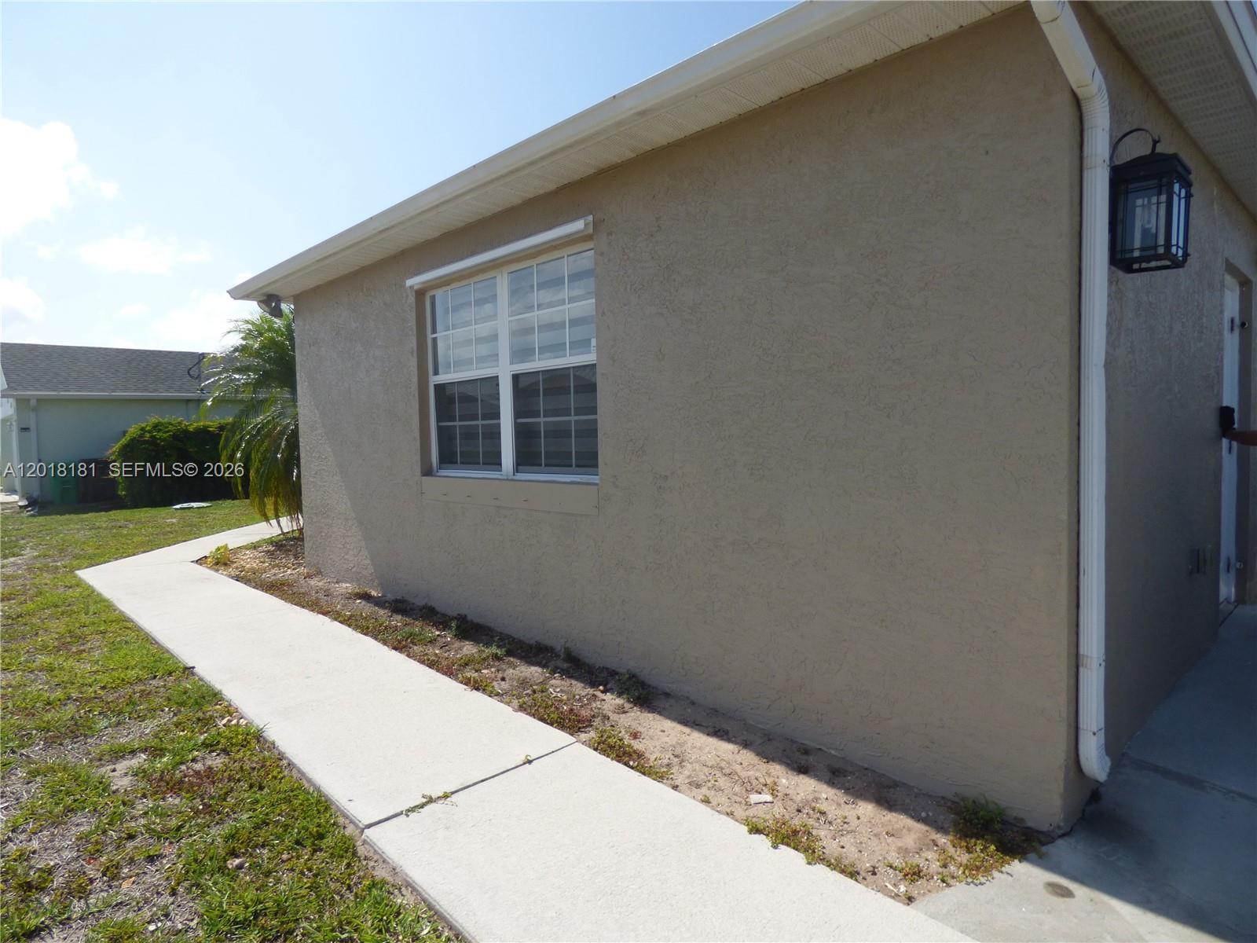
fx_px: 726
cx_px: 628
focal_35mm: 20
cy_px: 472
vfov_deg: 66.0
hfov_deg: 81.7
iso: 100
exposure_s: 1/1600
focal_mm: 3.58
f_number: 2.8
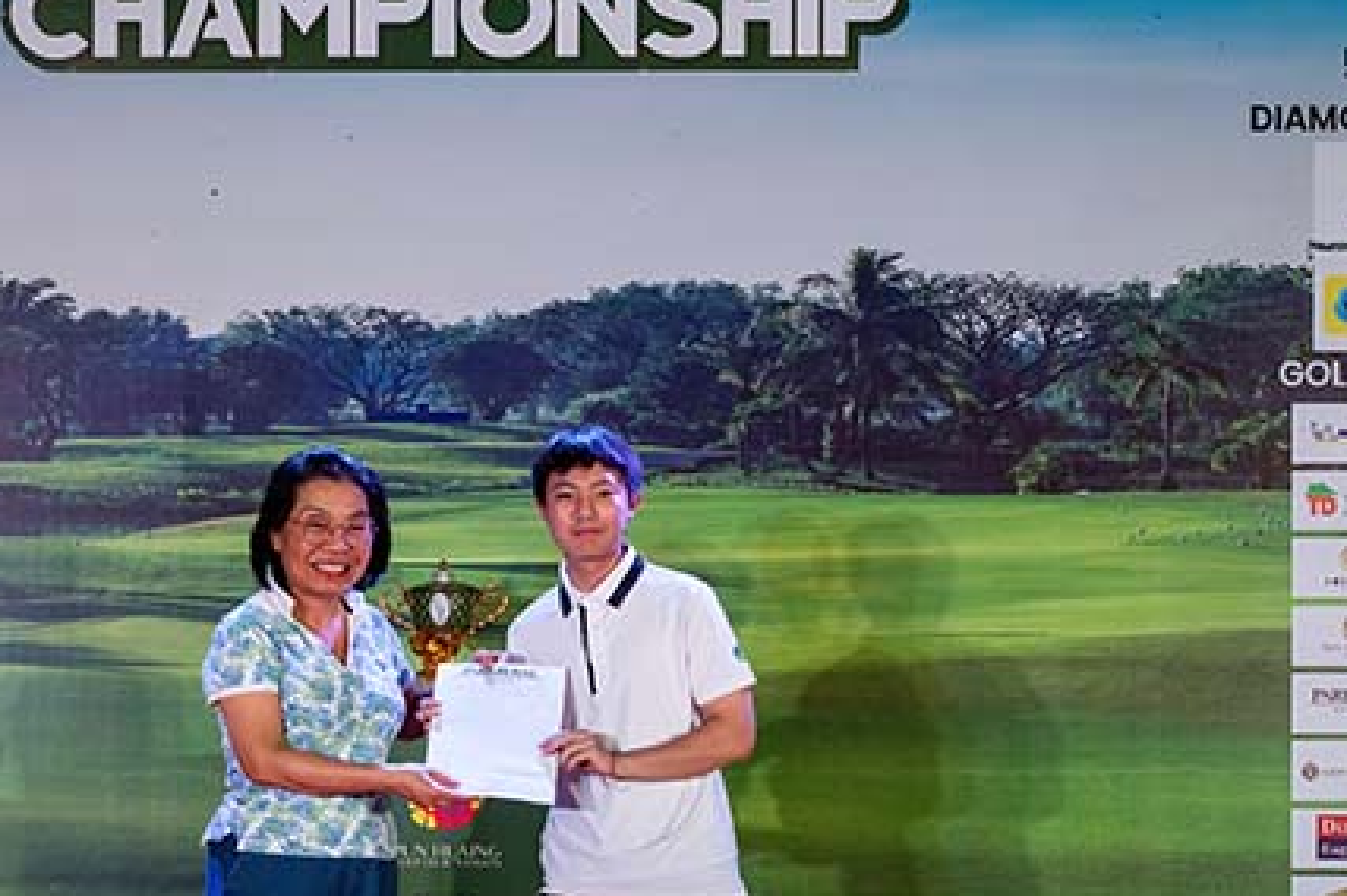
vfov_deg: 16.8
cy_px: 420
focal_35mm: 81
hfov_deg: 24.9
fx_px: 3028
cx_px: 429
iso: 640
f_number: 5
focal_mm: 36
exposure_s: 1/200
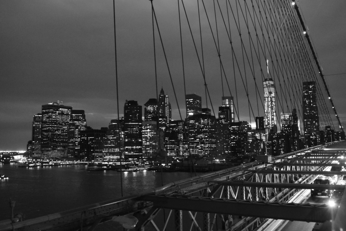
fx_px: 317
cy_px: 116
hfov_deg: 57.2
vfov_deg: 40.0
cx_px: 173
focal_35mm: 33
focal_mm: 22
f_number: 5.6
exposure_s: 1/30
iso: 7200
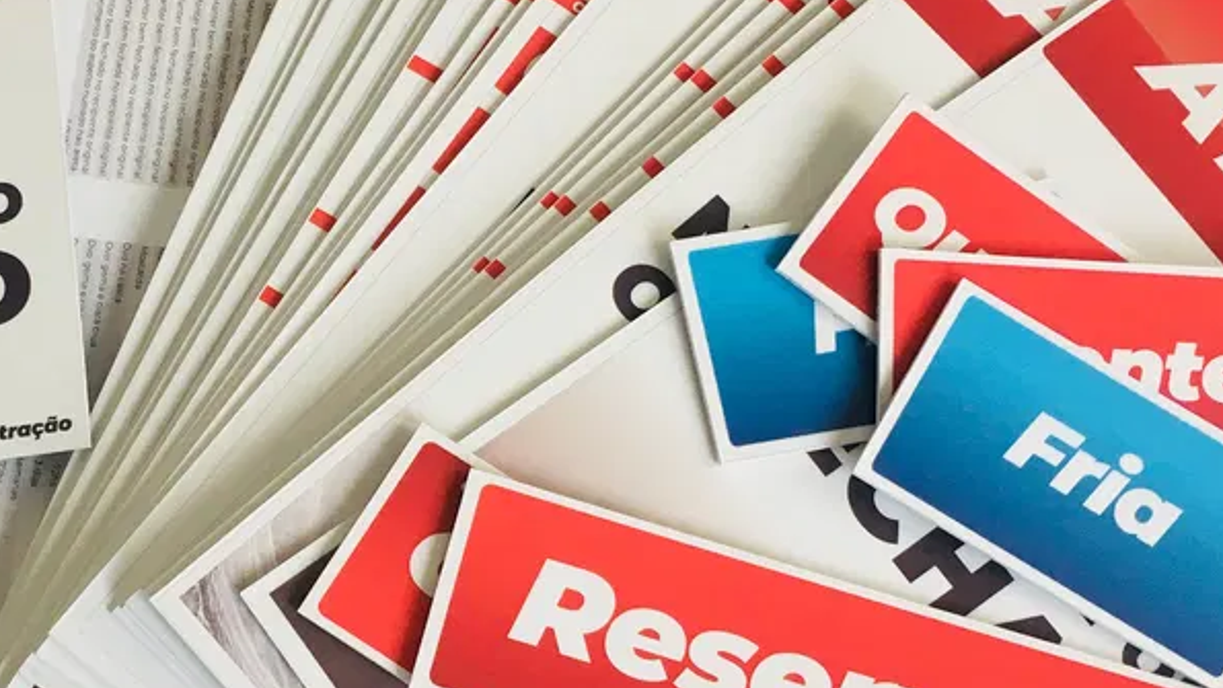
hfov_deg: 30.4
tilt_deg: -72.7
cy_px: 388
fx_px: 2206
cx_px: 282
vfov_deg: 17.7
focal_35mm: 68
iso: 25
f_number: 2.2
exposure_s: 1/30
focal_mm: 4.15
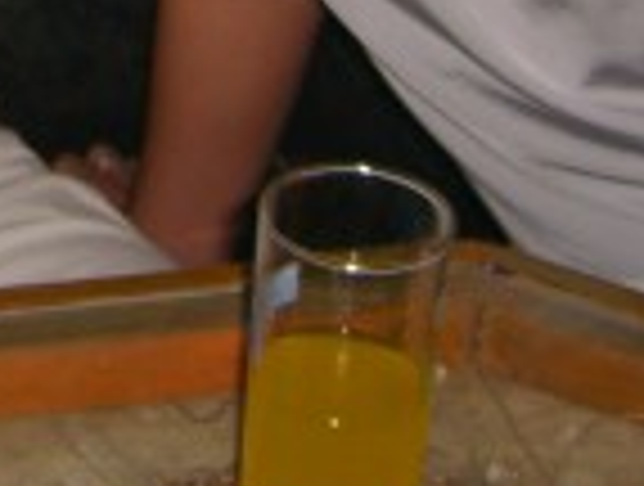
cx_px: -293
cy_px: -454
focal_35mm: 159
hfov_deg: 11.9
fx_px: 2966
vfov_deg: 8.9
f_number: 2.8
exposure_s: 1/60
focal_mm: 7.9
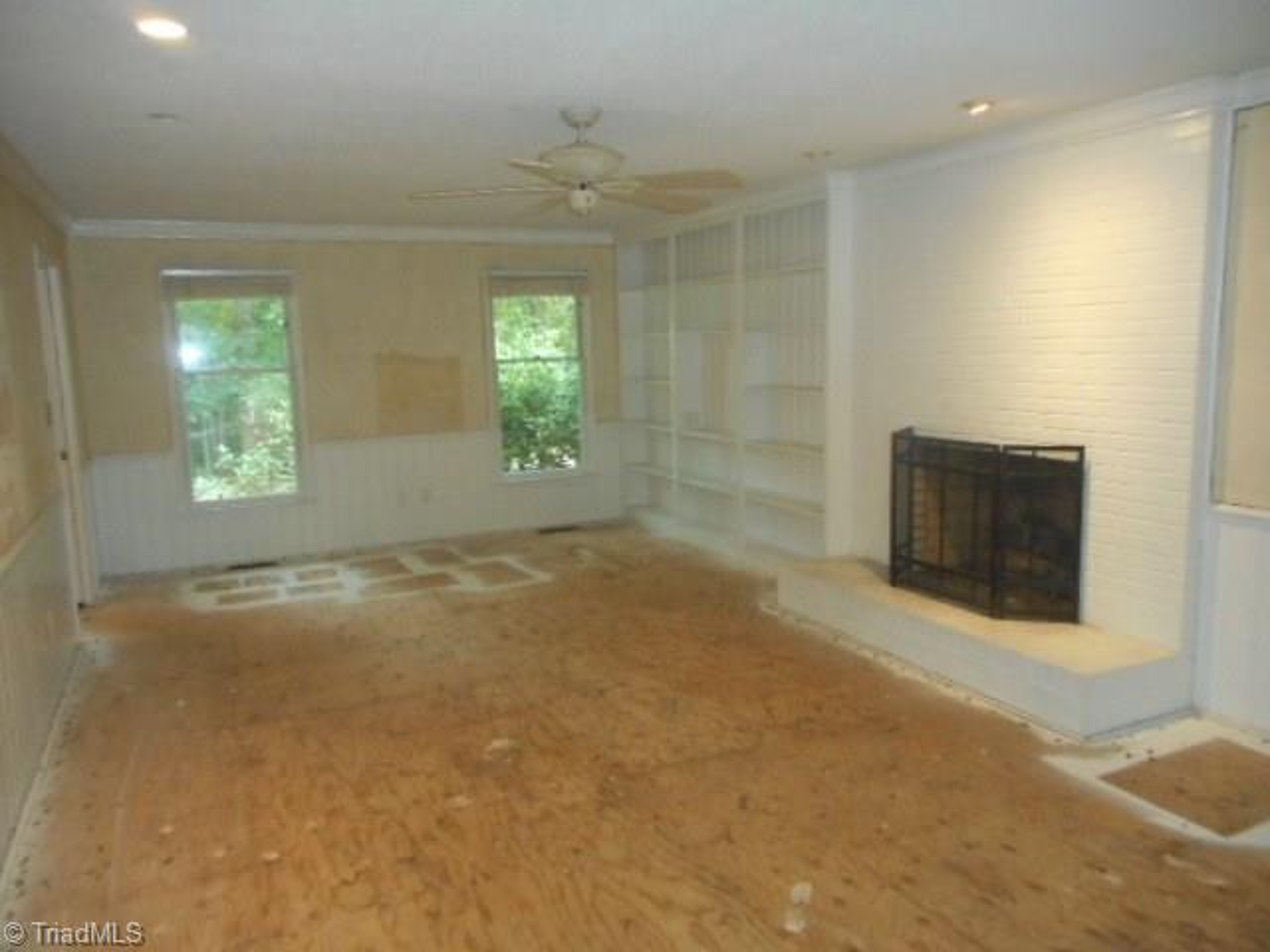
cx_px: 635
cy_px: 476
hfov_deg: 69.4
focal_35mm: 25
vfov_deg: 54.9
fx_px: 917
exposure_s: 1/25
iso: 560
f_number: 3.7
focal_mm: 4.5
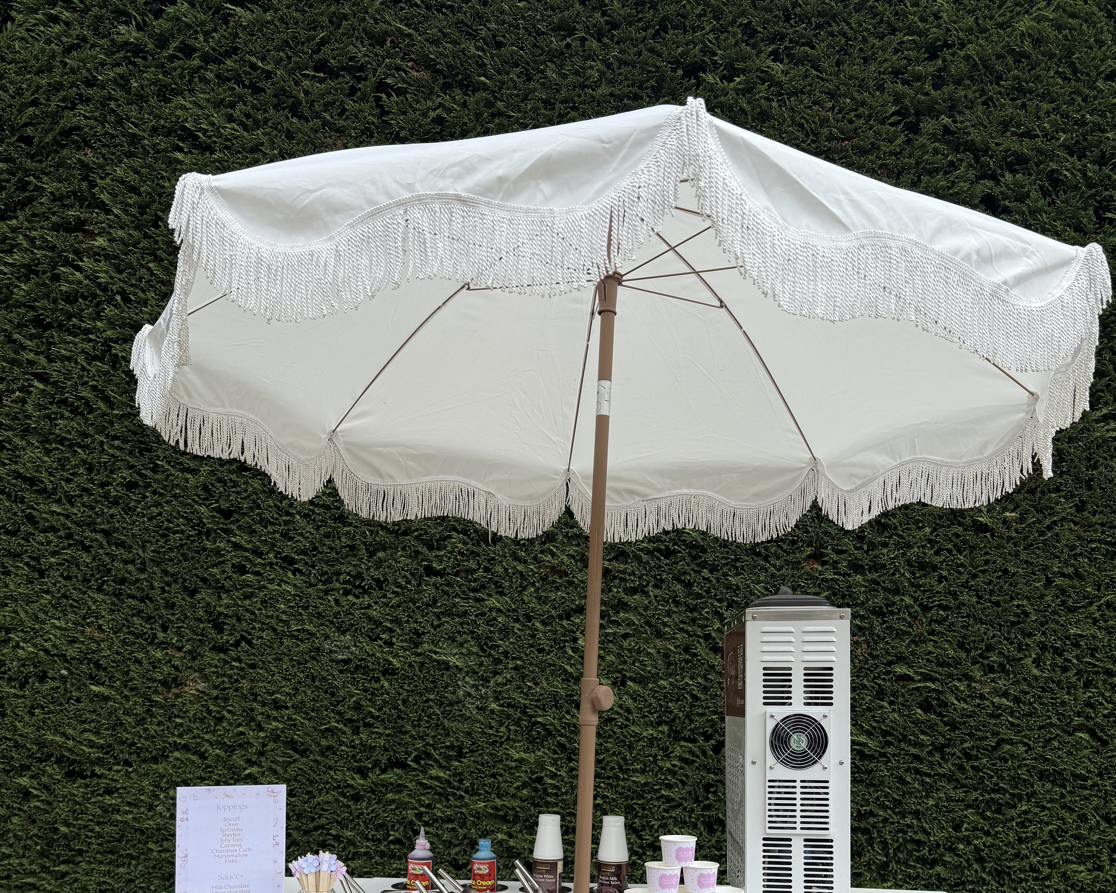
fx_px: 1057
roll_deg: +1.1
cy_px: 706
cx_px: 564
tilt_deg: +0.0
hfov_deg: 55.7
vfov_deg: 43.8
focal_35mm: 32
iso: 80
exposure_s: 1/2169
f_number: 1.78
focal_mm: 6.76
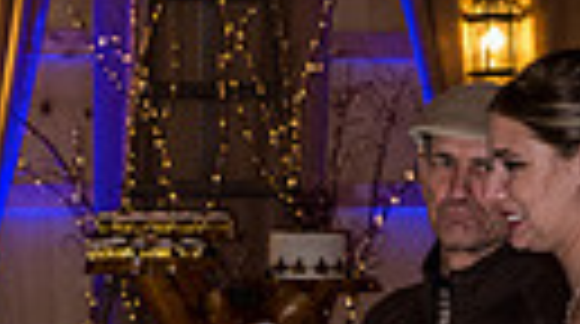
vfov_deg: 7.3
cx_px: 436
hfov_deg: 13.0
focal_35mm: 165
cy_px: 364
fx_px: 2533
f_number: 3.6
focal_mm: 30.2
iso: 1600
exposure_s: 1/200
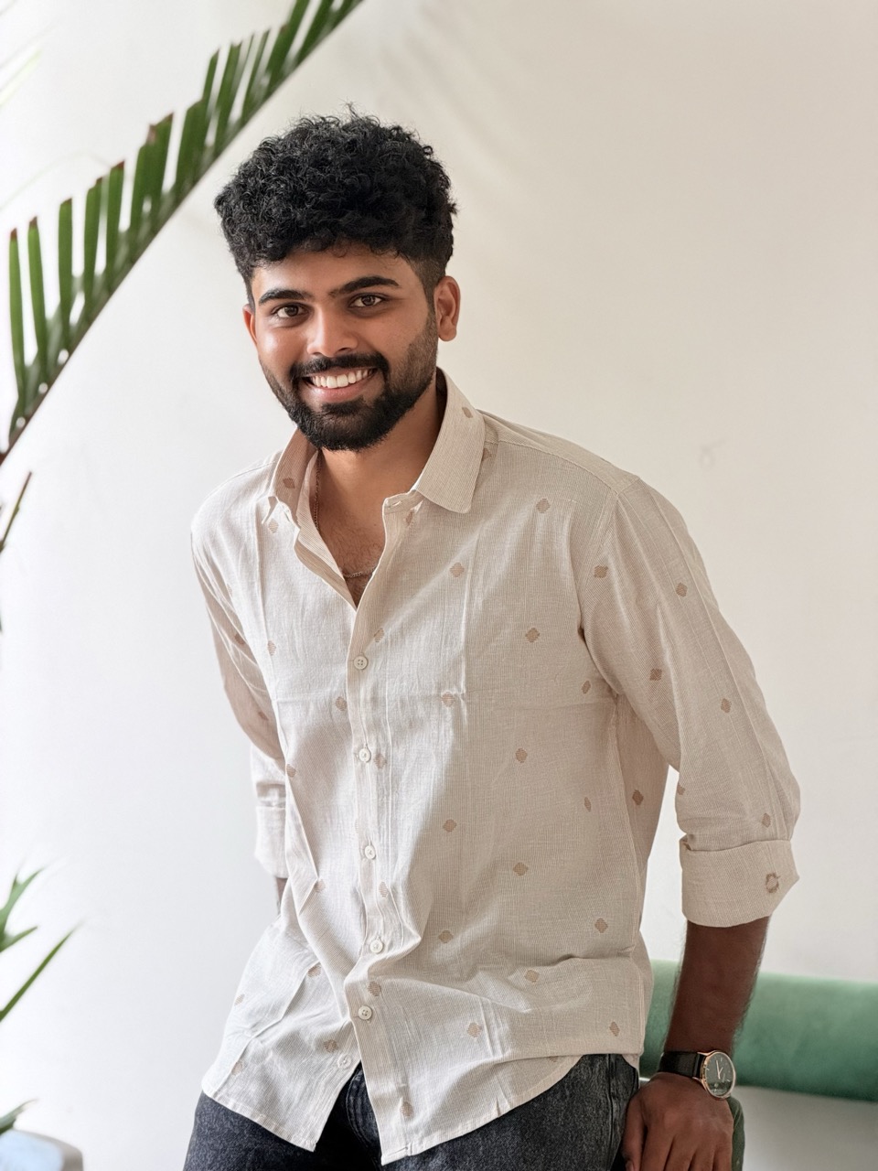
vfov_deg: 19.6
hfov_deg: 14.8
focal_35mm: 100
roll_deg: -0.2
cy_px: 586
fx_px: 3382
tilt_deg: -3.8
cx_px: 439
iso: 250
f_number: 2.8
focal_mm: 16.89
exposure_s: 1/121
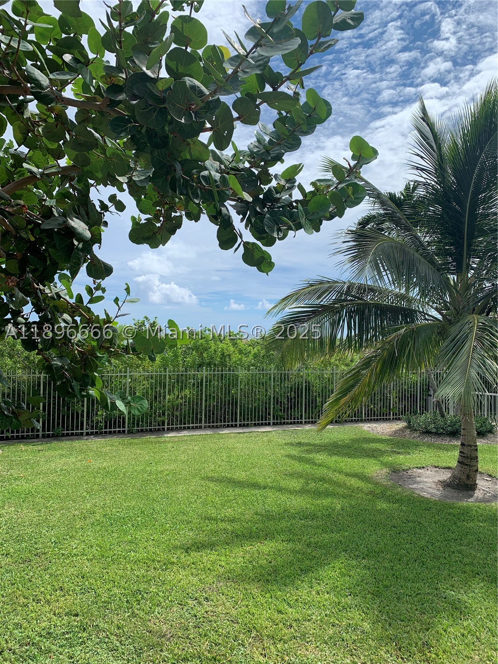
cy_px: 332
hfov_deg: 53.1
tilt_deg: -2.2
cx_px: 249
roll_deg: -1.1
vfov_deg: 67.3
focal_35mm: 26
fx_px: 499
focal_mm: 4.25
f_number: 1.8
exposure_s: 1/3289
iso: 25
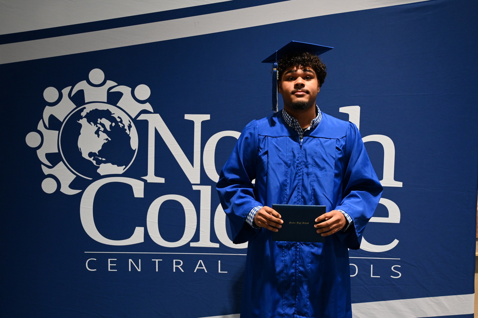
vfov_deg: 34.2
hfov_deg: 49.6
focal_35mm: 39
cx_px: 239
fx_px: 517
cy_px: 159
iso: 3200
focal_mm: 39
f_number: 4
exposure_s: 1/100
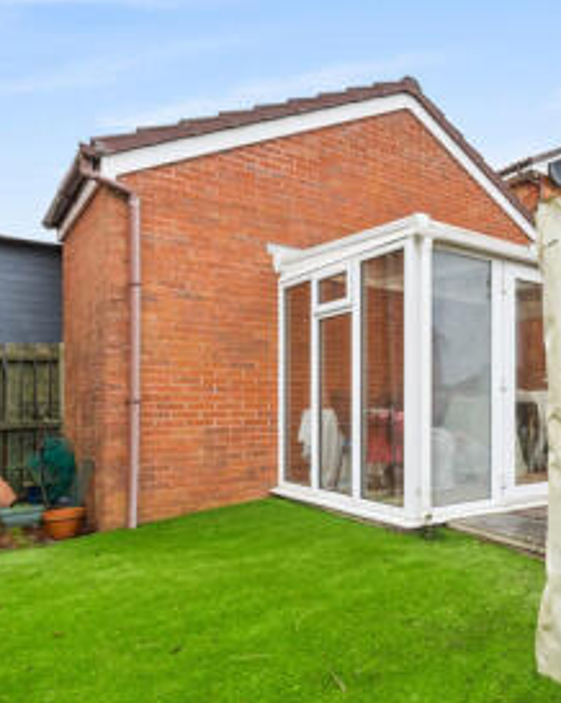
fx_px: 561
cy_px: 370
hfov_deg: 43.7
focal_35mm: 27
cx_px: 587
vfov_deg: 64.1
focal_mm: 12
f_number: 9
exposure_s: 1/2
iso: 200
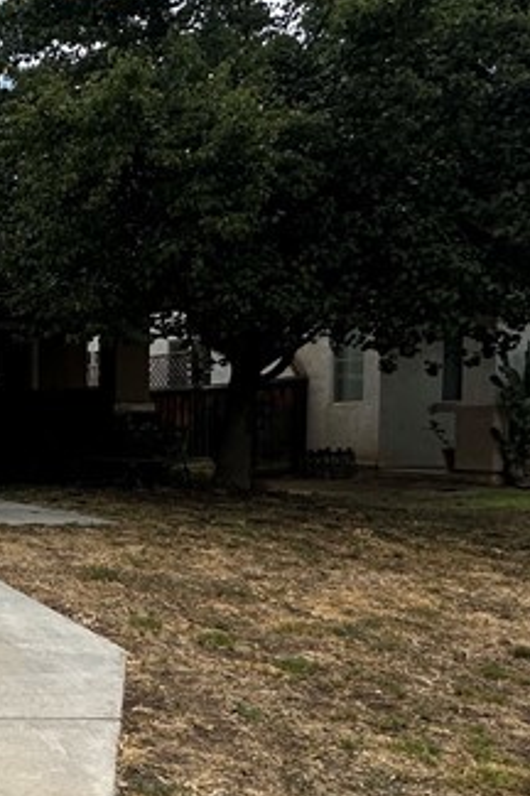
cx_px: -525
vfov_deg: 42.7
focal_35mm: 46
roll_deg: -0.4
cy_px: 450
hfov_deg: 18.8
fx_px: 1016
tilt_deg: -1.9
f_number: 2.2
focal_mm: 2.22
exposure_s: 1/2817
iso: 50
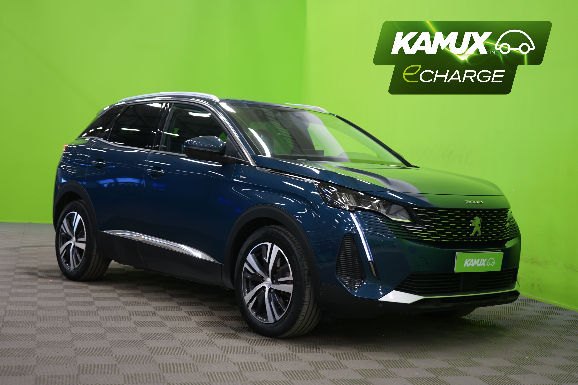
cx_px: 289
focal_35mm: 51
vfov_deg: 26.5
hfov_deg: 38.9
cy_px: 192
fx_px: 819
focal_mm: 51
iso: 400
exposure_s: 1/8
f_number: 4.5
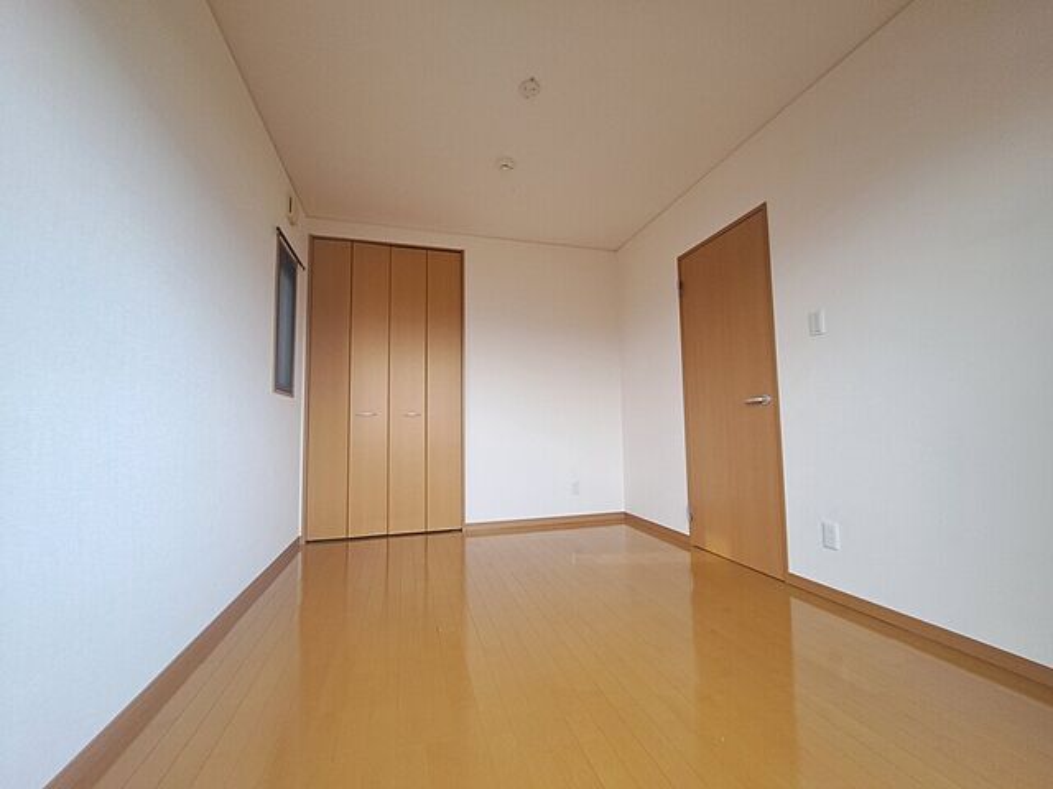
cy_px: 394
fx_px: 395
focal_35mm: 13
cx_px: 526
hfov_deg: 106.2
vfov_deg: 89.9
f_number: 2.2
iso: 100
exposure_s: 1/50
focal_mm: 1.74
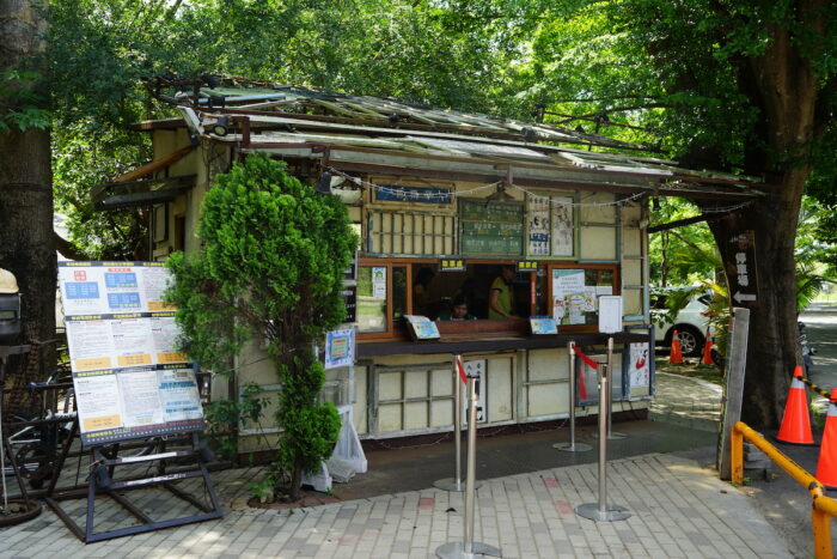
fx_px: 721
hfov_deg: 60.3
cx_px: 418
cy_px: 280
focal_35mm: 31
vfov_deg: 42.3
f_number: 5.6
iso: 100
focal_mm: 31
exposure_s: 1/60
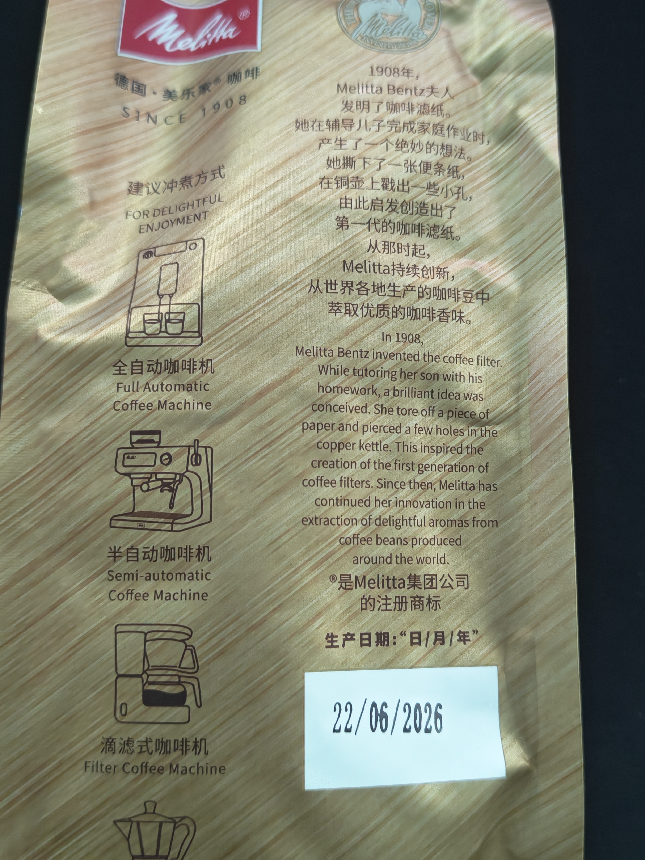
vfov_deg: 50.1
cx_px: 322
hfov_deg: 38.7
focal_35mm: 37
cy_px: 430
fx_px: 919
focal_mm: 6.12
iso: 1600
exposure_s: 1/33
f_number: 1.9
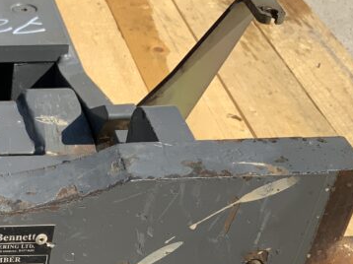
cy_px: 319
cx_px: -43
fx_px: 846
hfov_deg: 22.2
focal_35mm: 83
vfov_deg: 17.0
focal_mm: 3
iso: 16
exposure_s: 1/1730
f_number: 1.8
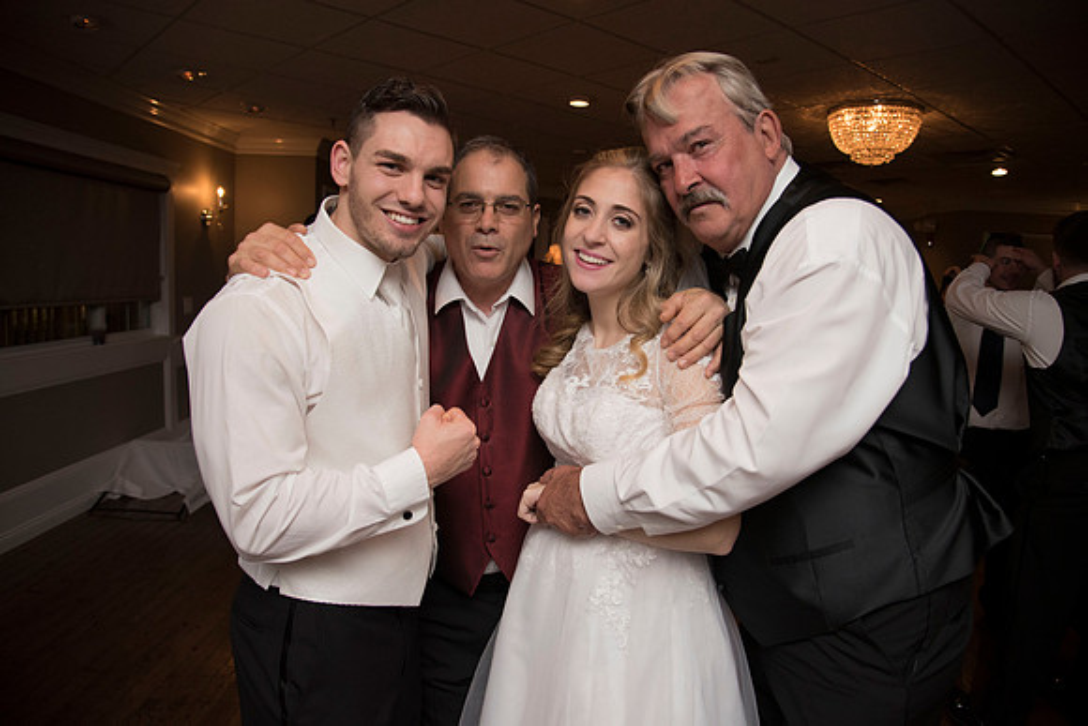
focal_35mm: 24
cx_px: 544
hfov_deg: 73.7
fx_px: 725
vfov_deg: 53.2
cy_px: 363
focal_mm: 24
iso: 2000
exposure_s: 1/200
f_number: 4
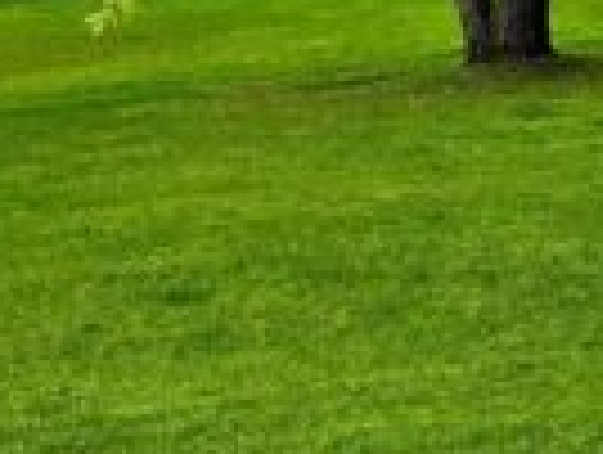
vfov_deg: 10.5
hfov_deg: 11.0
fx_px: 2391
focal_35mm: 137
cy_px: -243
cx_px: 1634
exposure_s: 1/370
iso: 12
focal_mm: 6.3
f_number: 1.7
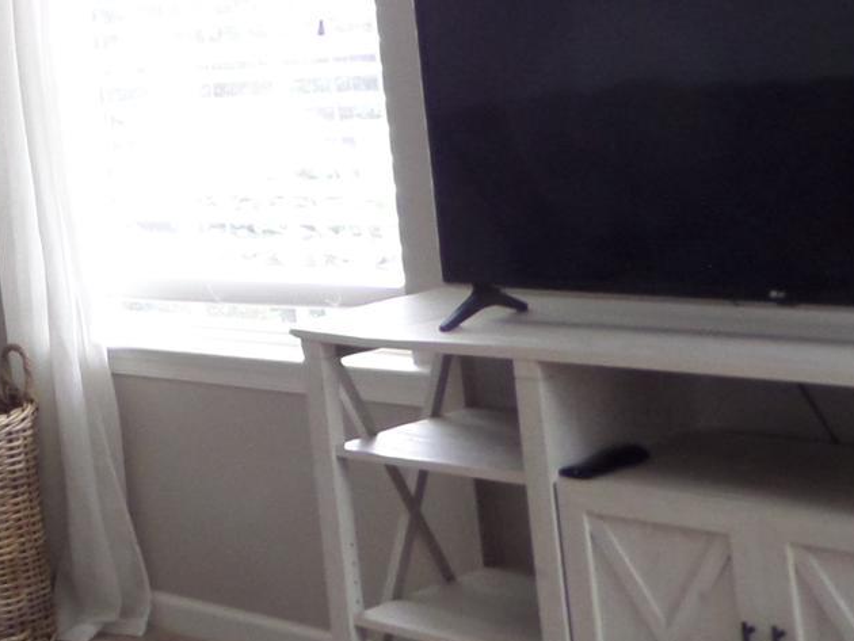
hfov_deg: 21.3
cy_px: -22
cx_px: -405
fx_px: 1925
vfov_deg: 18.4
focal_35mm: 78
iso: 200
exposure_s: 1/30
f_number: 3.2
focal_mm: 4
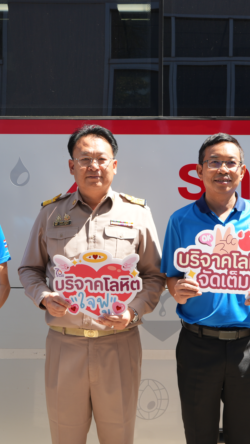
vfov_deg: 38.5
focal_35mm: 54
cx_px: 151
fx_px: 636
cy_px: 224
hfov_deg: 22.2
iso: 100
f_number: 6.3
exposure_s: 1/125
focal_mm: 34
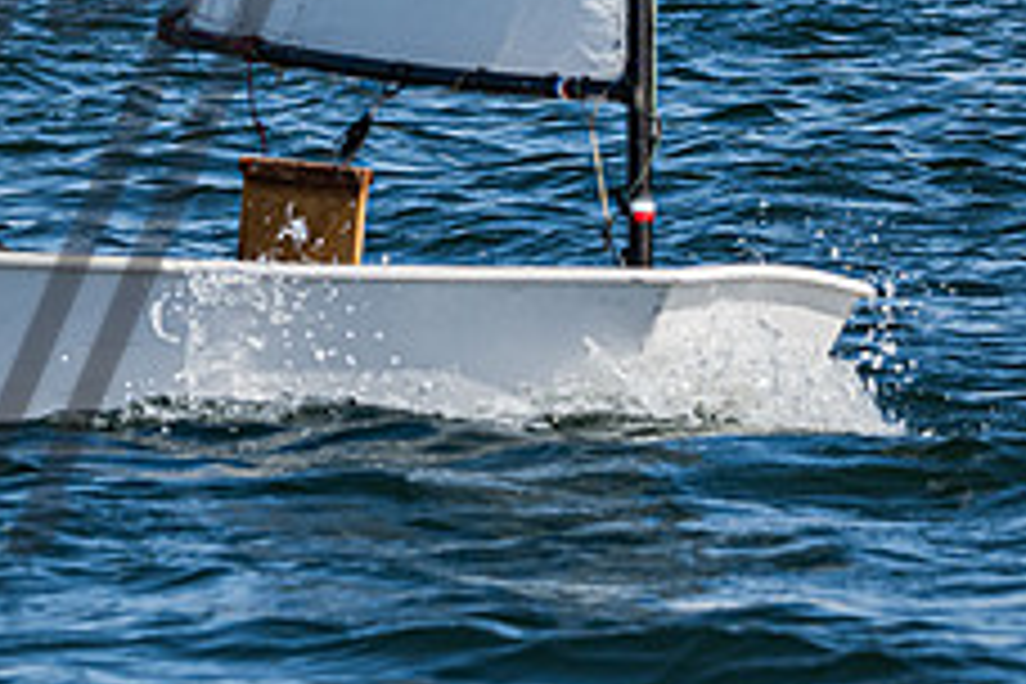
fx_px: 13451
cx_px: -261
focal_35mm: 472
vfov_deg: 2.9
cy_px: 42
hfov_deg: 4.4
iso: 320
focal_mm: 155
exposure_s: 1/1250
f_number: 9
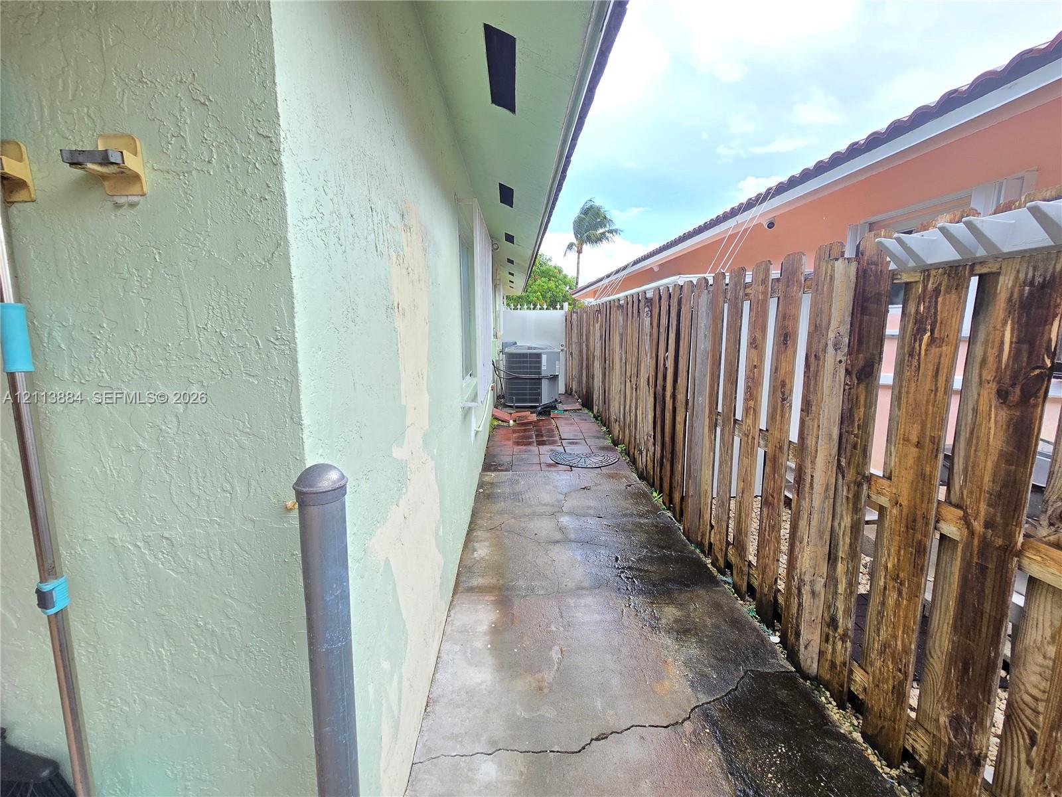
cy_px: 398
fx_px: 399
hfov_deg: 106.2
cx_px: 531
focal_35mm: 13
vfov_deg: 89.9
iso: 100
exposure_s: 1/359
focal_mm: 2.2
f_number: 2.2
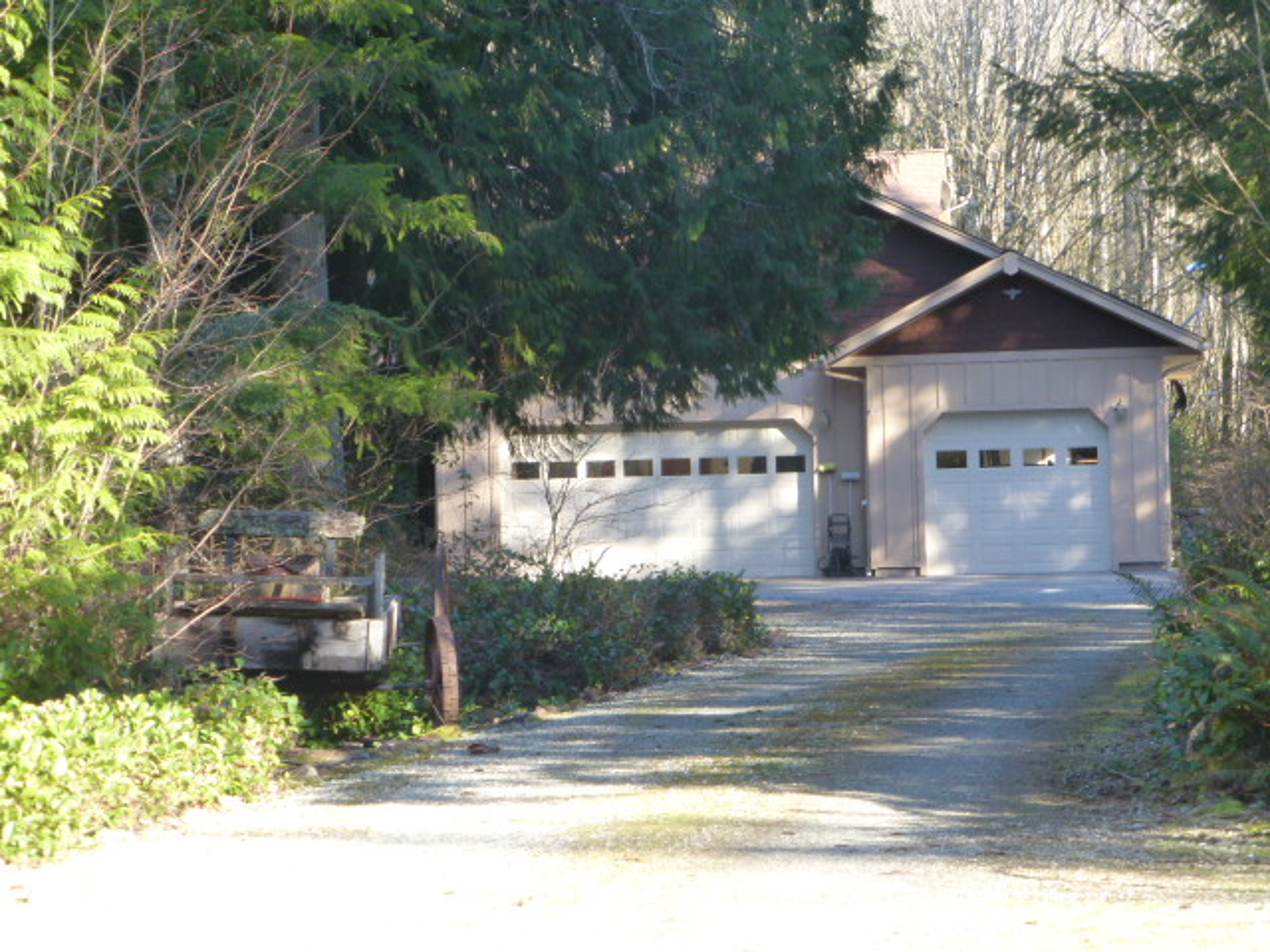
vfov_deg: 13.6
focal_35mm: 109
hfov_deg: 18.0
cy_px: 476
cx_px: 635
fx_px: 3999
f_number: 5.3
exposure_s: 1/80
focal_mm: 19.4
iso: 250
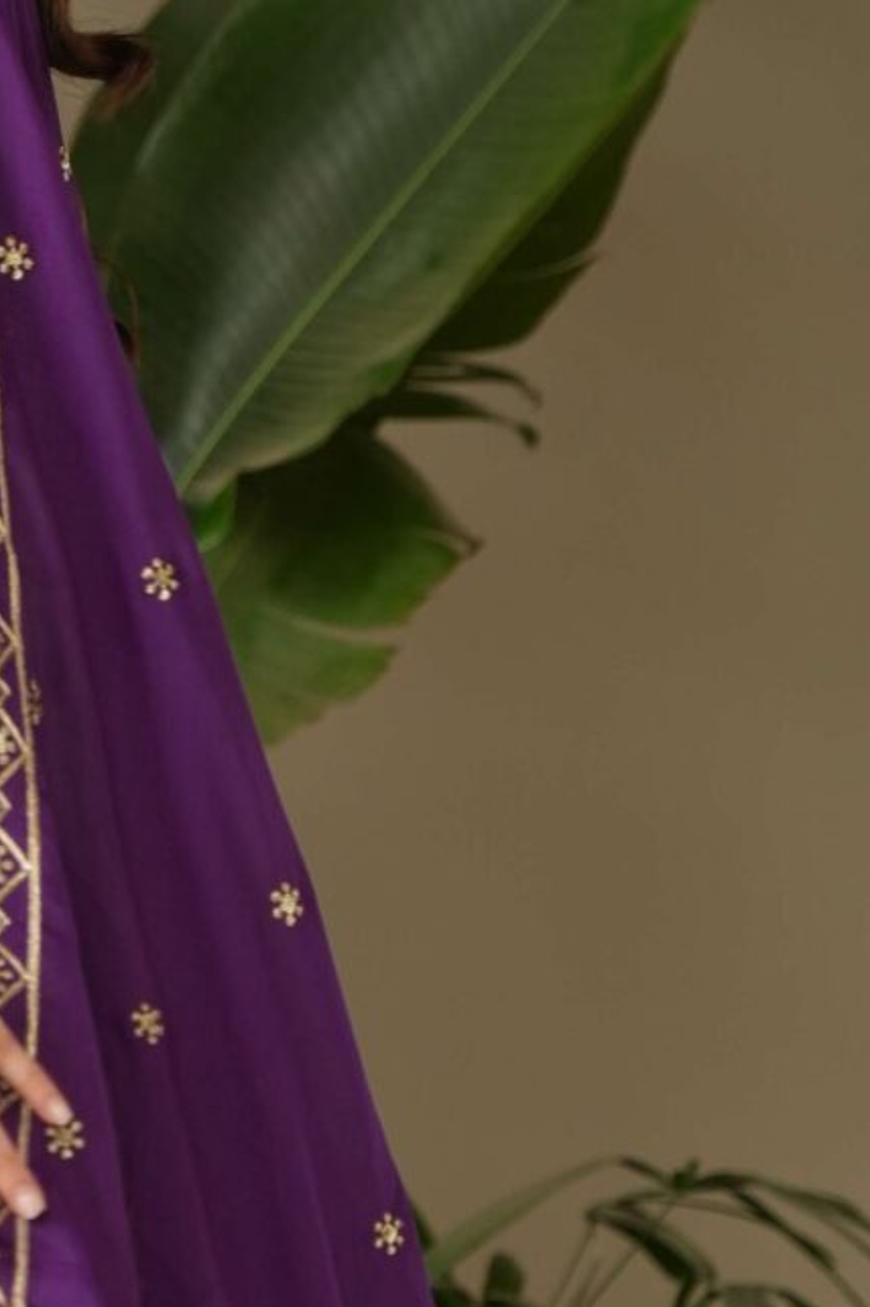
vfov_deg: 8.1
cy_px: 813
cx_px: -418
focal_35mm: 255
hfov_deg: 5.3
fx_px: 9267
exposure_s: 1/200
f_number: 3.2
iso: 400
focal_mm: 64.1
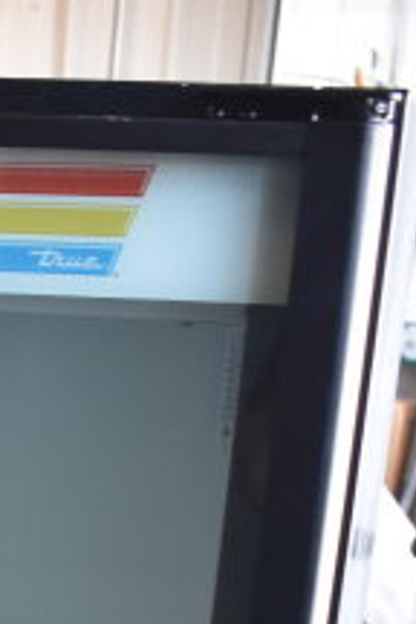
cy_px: 1096
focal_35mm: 127
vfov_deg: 14.4
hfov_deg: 10.0
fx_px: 2201
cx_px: -428
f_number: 3.5
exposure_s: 1/30
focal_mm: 20
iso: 320
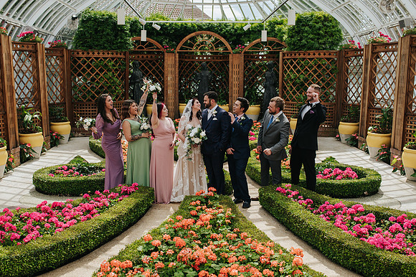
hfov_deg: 46.6
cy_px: 145
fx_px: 483
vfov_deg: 32.0
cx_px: 199
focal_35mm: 42
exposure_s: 1/1250
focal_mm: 35
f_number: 3.5
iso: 280
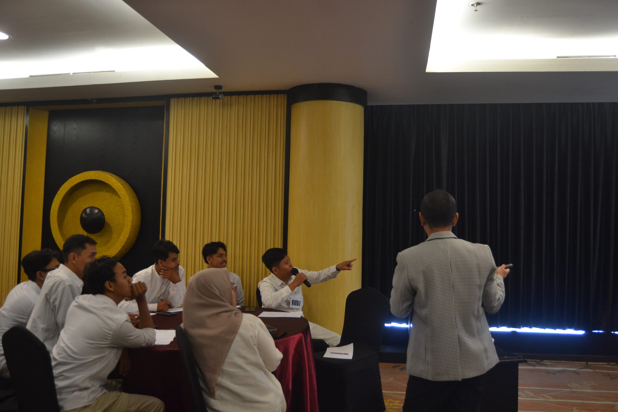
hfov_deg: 64.6
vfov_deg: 45.7
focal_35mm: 28
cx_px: 309
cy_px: 206
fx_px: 489
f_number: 3.5
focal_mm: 19
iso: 560
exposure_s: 1/60
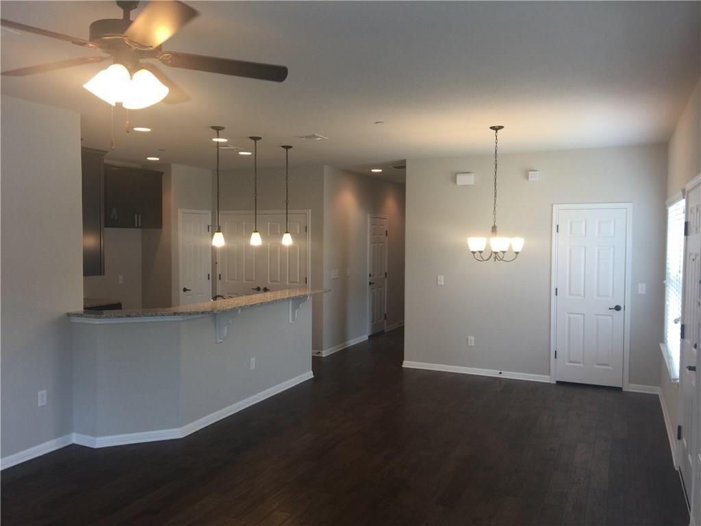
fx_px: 587
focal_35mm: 29
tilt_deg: -3.0
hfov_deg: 61.7
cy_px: 263
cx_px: 350
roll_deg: -1.3
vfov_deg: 48.2
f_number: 2.2
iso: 32
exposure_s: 1/30
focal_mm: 4.15
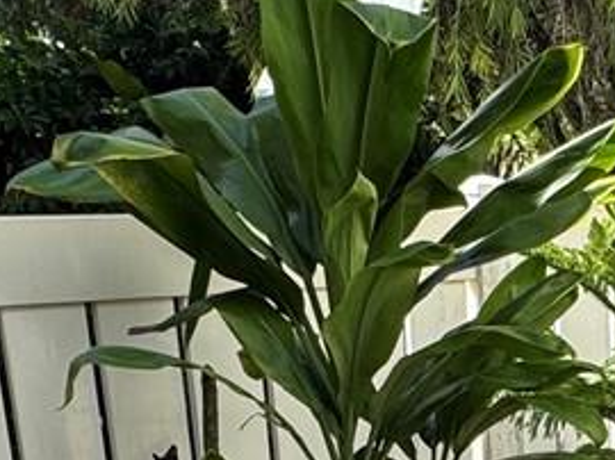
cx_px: 790
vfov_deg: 15.9
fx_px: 1473
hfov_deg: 21.4
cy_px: 740
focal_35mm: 83
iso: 40
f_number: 2.2
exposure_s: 1/421
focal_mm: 2.22
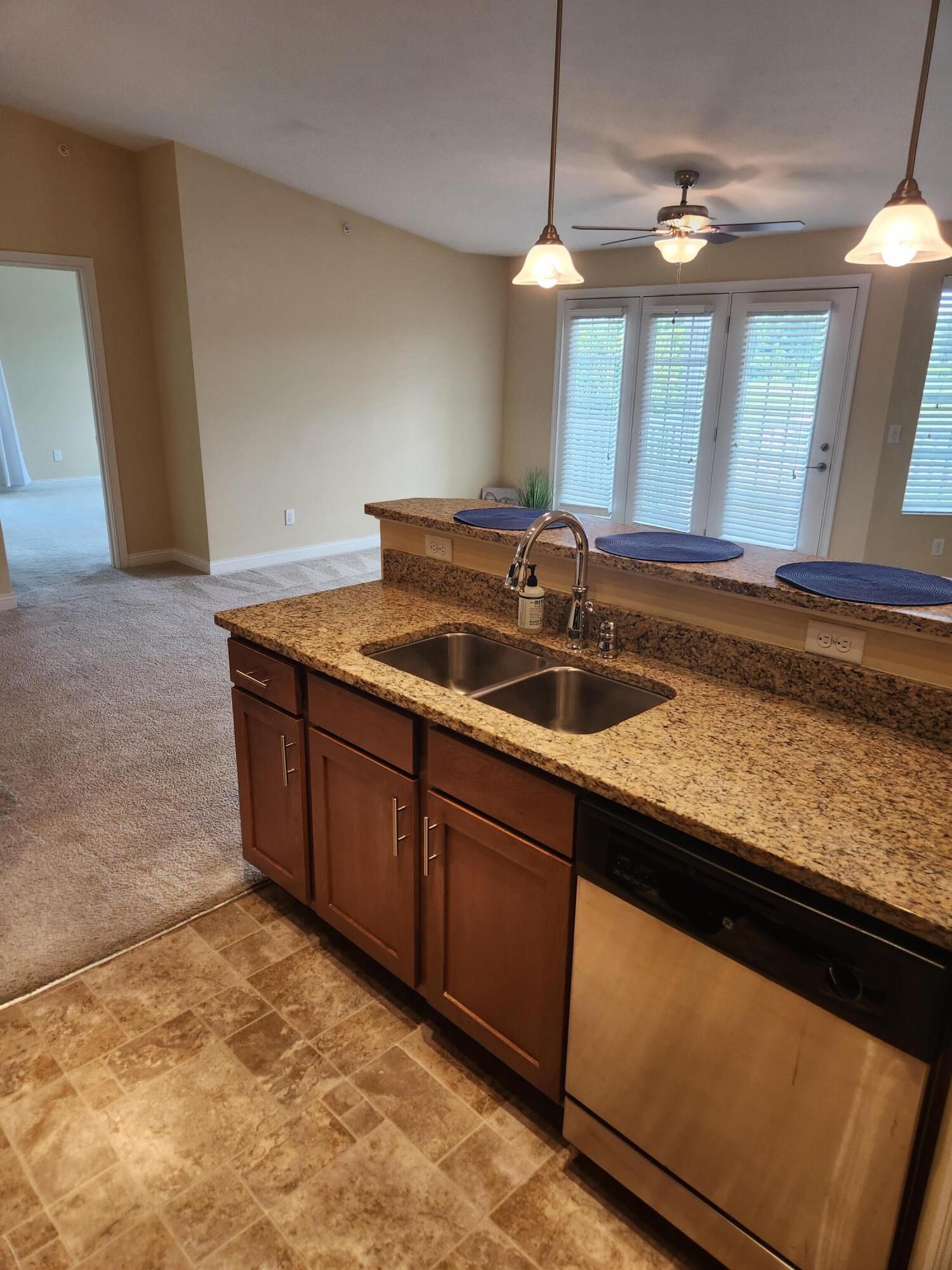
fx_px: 843
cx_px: 476
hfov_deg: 58.9
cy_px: 635
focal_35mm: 23
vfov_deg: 73.9
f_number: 1.8
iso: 125
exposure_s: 1/120
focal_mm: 5.4
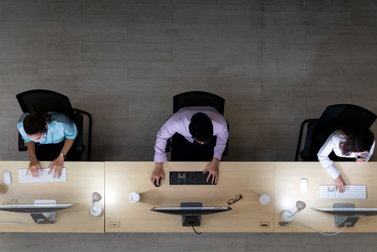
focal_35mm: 48
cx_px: 188
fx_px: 503
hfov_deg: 41.1
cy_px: 126
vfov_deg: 28.1
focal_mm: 48
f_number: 2.8
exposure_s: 1/80
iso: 640
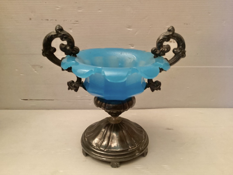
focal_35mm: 31
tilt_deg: -20.2
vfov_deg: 45.4
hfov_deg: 58.4
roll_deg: -3.7
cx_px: 116
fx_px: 209
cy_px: 88
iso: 640
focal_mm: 3.3
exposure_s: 1/20
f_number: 2.4
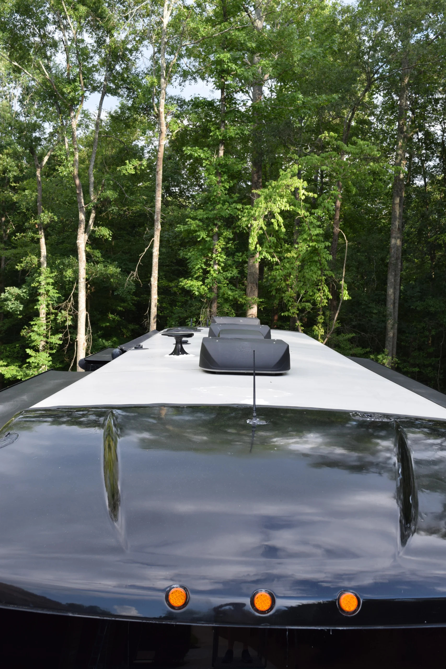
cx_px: 223
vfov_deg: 41.1
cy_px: 334
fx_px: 892
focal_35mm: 48
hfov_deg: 28.1
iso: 320
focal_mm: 32
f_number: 8
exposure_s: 1/250
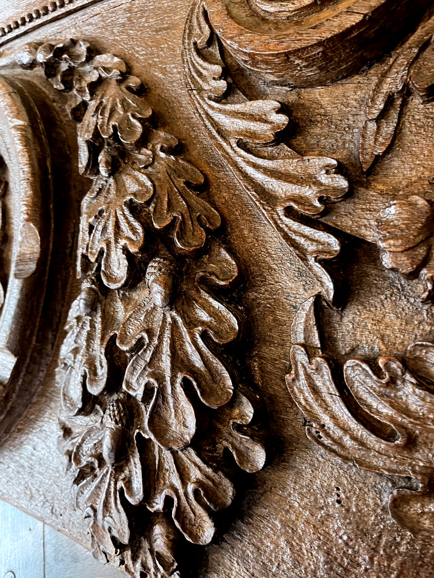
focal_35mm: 26
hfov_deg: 53.1
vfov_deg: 67.3
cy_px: 289
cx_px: 217
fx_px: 435
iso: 400
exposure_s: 1/50
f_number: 1.6
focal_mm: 5.1
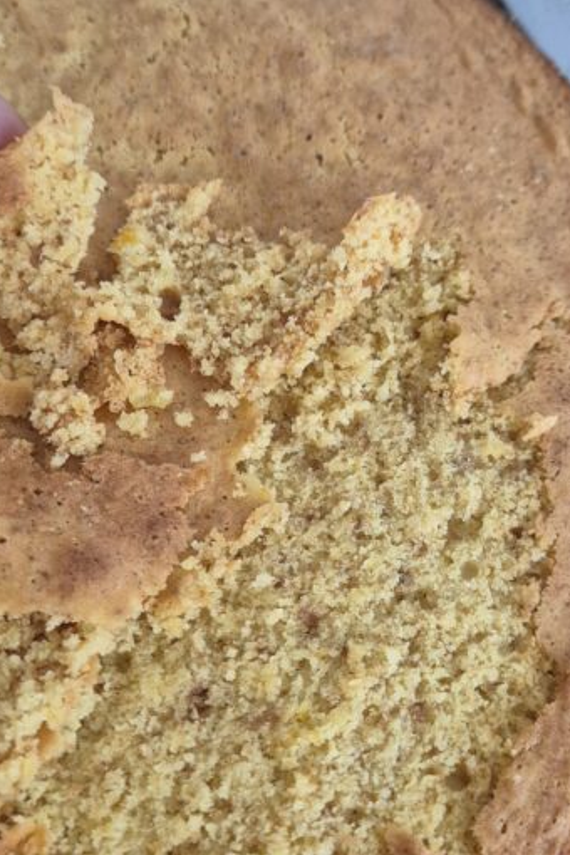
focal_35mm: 45
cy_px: 481
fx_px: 1069
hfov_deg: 29.9
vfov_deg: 43.5
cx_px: 273
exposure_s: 1/100
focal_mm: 5.4
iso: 800
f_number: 1.8
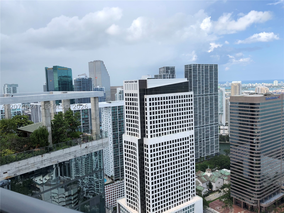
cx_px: 142
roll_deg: +2.6
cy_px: 106
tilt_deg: -6.5
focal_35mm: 28
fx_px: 230
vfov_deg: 49.7
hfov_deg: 63.4
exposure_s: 1/1845
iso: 20
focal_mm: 4
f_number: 1.8
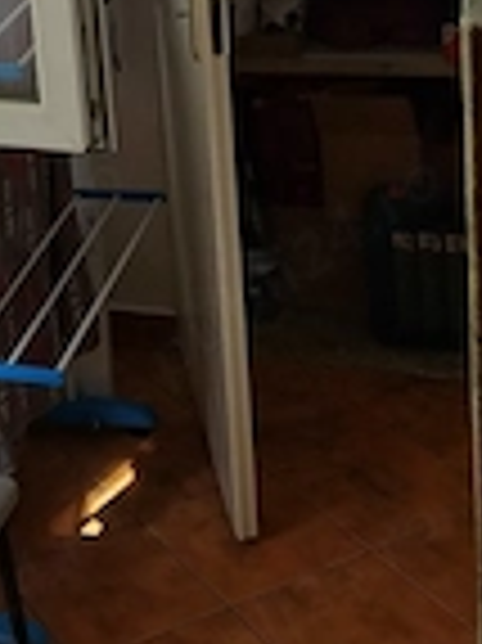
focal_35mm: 81
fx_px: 1506
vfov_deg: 23.2
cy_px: 0
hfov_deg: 16.9
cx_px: -180
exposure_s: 1/140
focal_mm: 4.22
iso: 50
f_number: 1.8
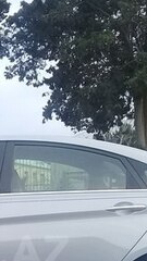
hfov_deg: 12.6
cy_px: 252
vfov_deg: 22.2
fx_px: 644
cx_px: -42
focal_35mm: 93
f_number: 2.2
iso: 50
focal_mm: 3.3
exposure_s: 1/100
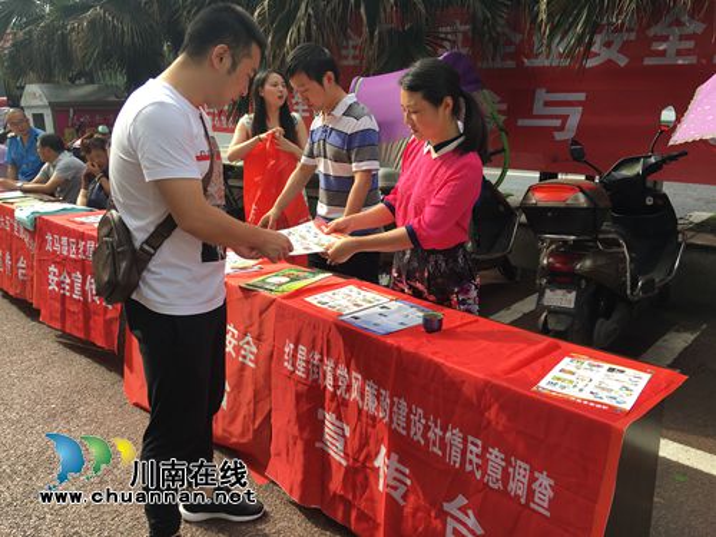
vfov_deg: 48.2
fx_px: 600
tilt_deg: -15.3
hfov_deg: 61.7
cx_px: 358
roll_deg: +1.9
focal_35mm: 29
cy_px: 268
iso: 25
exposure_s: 1/361
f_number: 2.2
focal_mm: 4.15
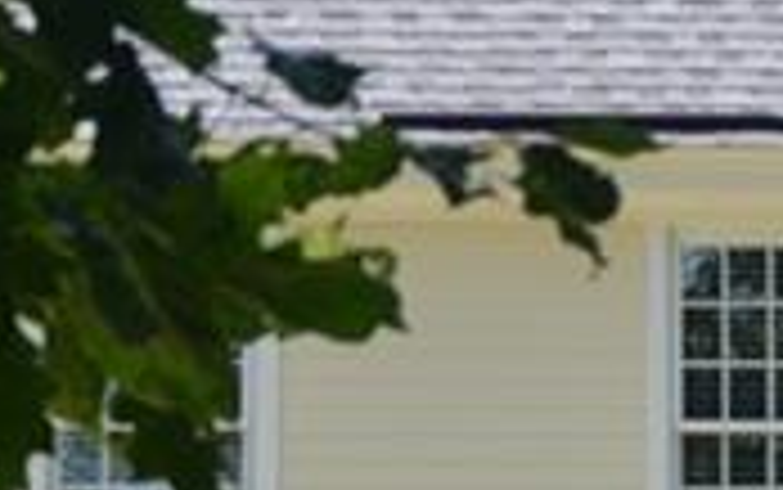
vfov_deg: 4.9
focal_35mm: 269
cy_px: 411
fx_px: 5744
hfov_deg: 7.8
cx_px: 824
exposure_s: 1/1000
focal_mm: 30
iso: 500
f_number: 4.2
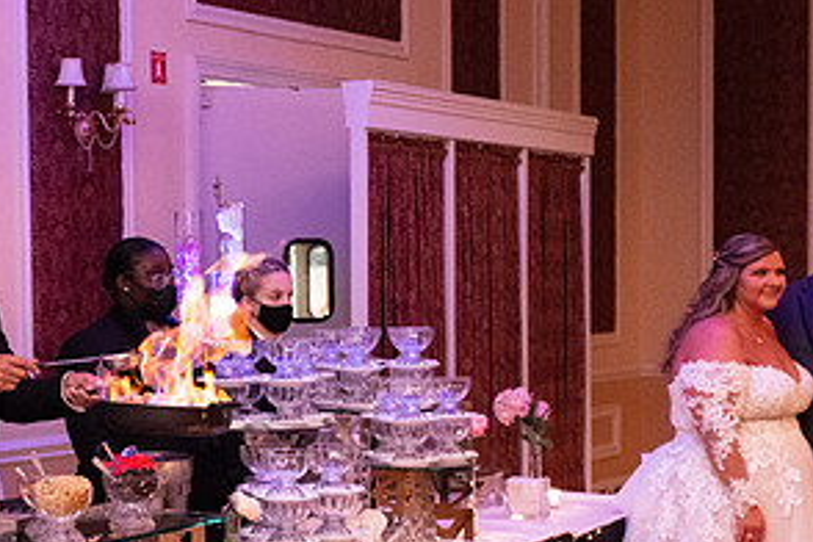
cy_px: 377
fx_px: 1784
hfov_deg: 24.9
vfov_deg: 17.2
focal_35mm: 79
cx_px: 88
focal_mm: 40
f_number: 4
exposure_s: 1/80
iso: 6400
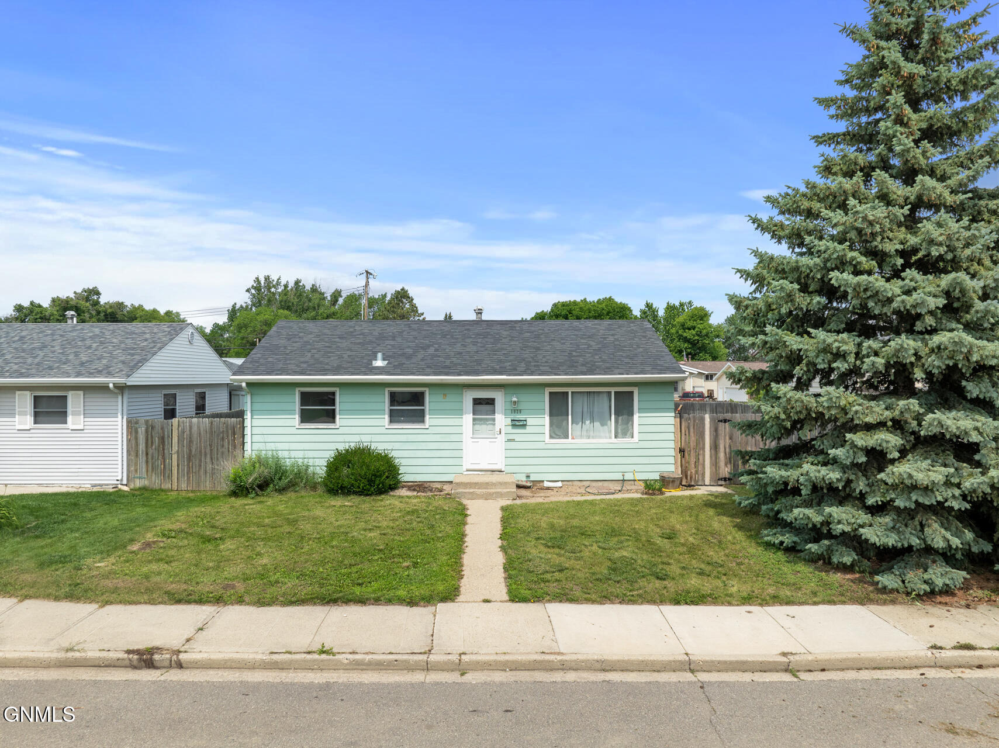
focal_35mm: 24
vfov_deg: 56.8
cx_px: 500
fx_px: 692
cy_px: 374
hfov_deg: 71.6
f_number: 6.3
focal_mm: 12.29
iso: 100
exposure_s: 1/500
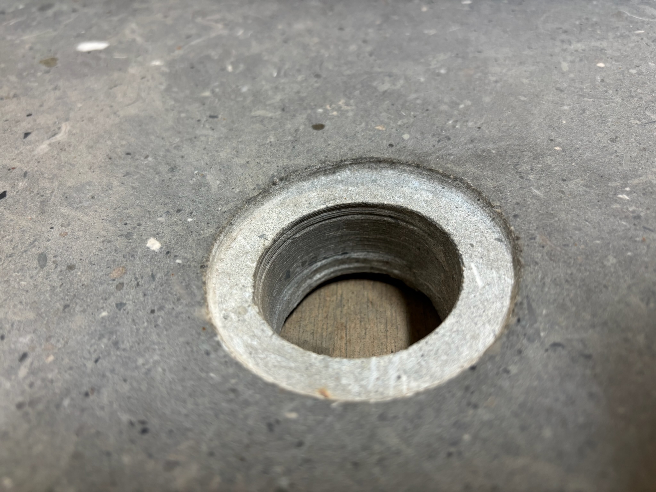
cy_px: 246
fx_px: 493
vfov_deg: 53.1
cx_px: 328
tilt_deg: -46.1
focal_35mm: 26
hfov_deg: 67.3
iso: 125
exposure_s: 1/50
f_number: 1.6
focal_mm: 5.96
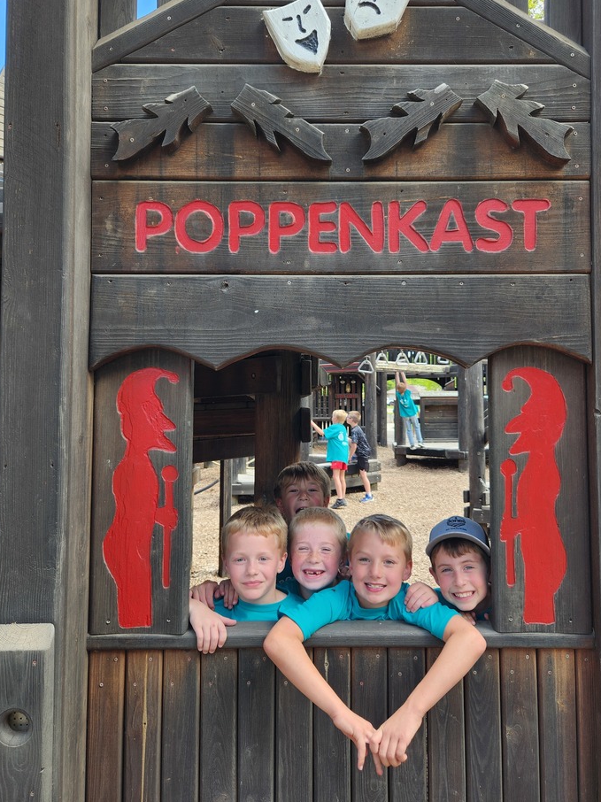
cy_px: 366
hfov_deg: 53.0
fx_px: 602
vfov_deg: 67.2
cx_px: 316
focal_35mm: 26
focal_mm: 5.4
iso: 20
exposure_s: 1/225
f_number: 1.8
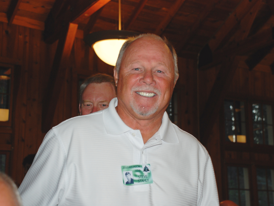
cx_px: 135
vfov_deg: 23.6
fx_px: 491
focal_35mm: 62
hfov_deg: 31.2
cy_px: 103
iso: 200
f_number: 4.5
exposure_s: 1/60
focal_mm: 38
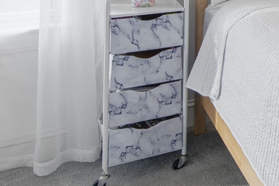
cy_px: -79
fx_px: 473
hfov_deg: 25.3
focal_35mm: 61
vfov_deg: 19.8
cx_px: 414
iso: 400
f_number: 8
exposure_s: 1/400
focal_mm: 16
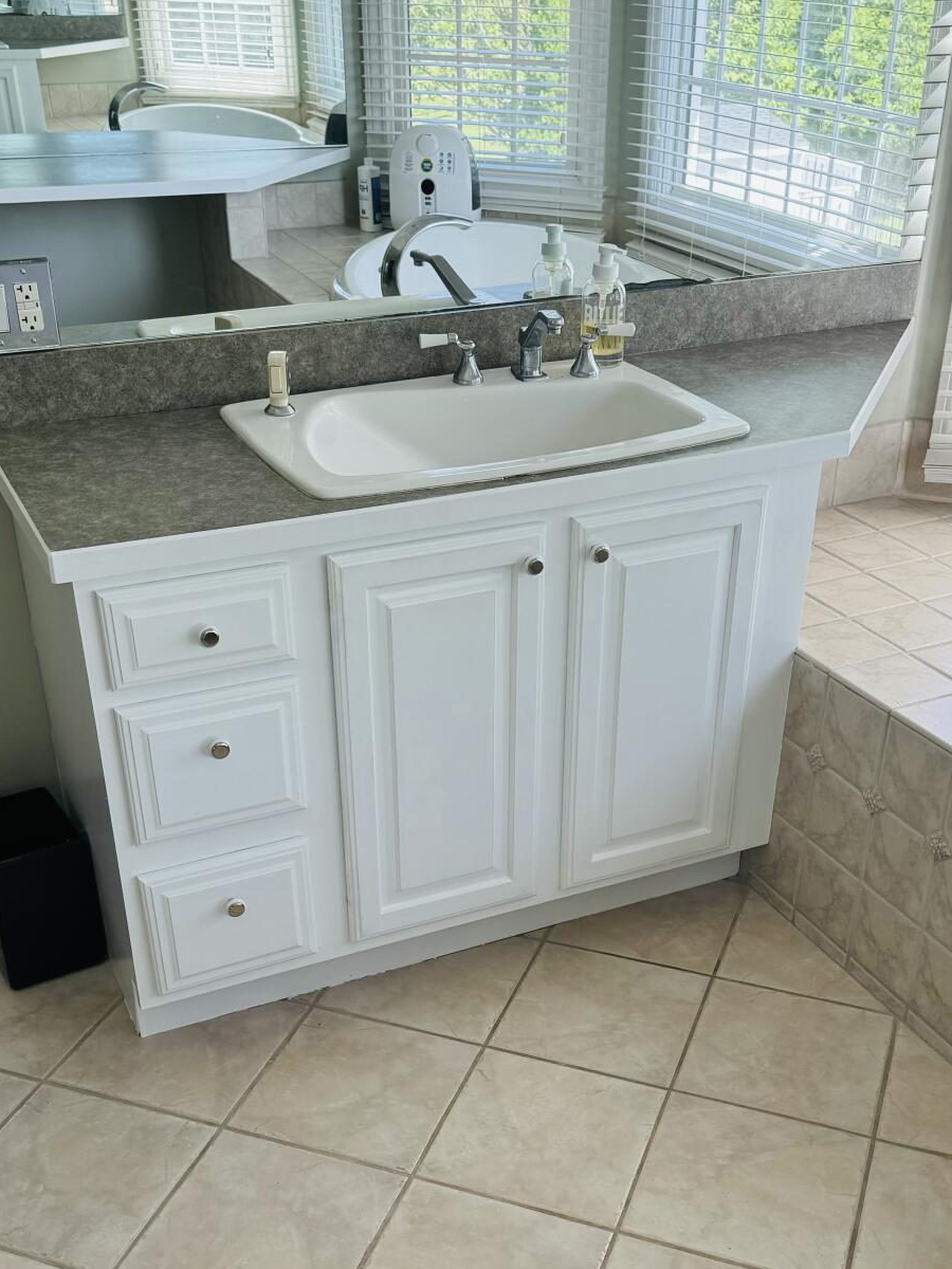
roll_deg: +0.3
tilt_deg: -33.7
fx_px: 1467
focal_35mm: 40
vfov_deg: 46.1
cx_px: 500
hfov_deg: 36.0
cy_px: 835
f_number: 1.78
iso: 64
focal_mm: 6.76
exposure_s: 1/126
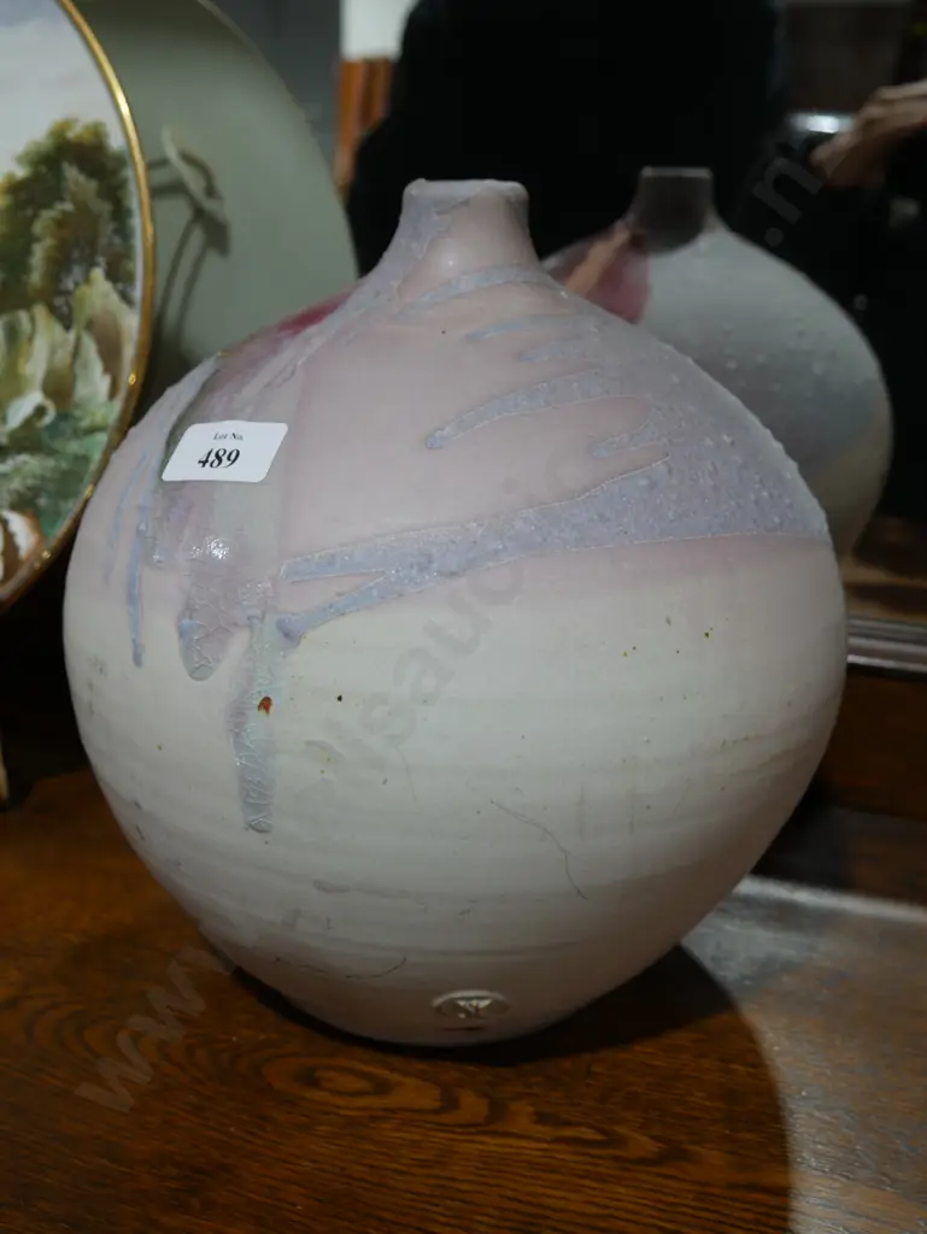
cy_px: 617
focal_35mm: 38
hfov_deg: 37.8
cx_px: 464
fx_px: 1356
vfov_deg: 49.0
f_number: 4.1
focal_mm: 19
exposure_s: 1/60
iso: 200
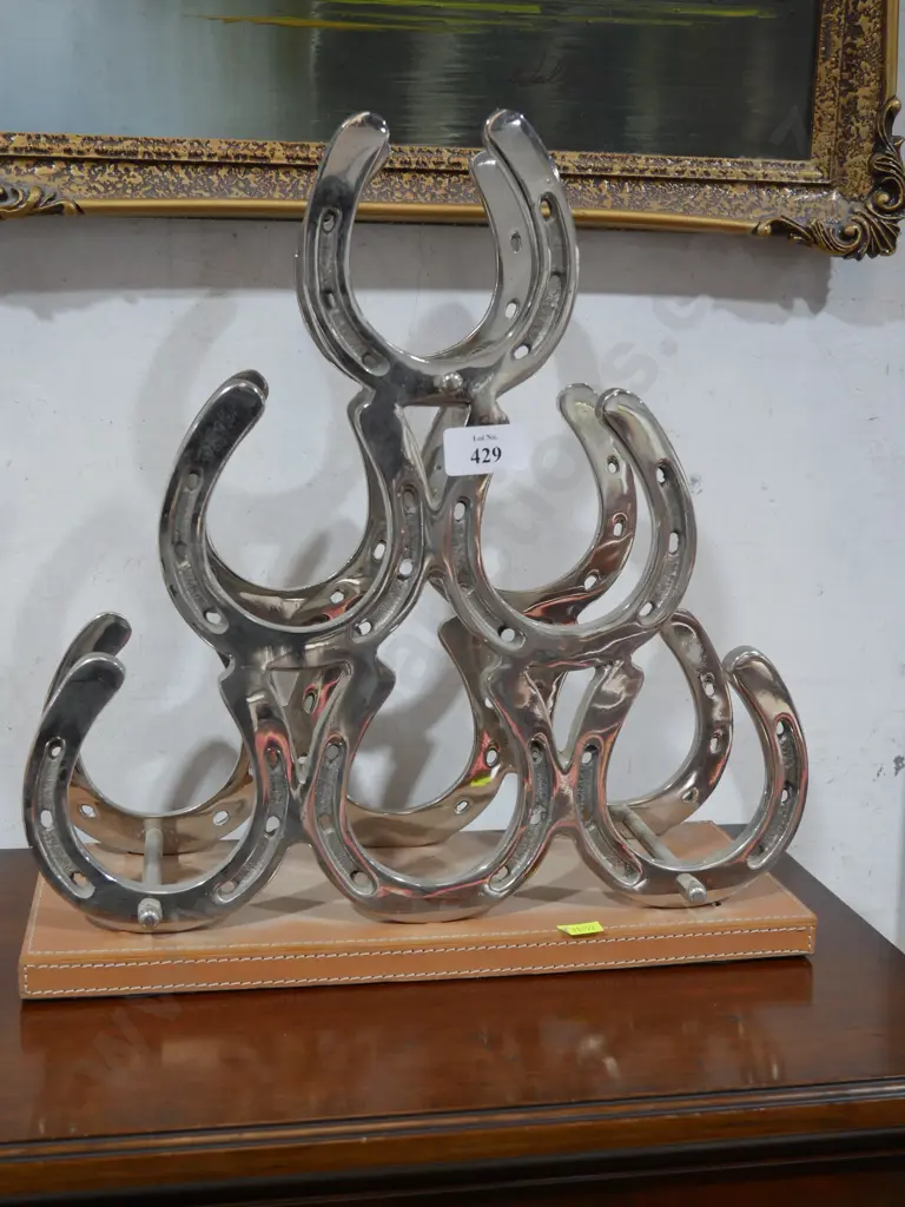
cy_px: 604
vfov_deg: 44.8
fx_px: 1464
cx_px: 452
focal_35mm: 42
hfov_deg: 34.3
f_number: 4.6
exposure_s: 1/60
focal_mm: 21
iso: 1000
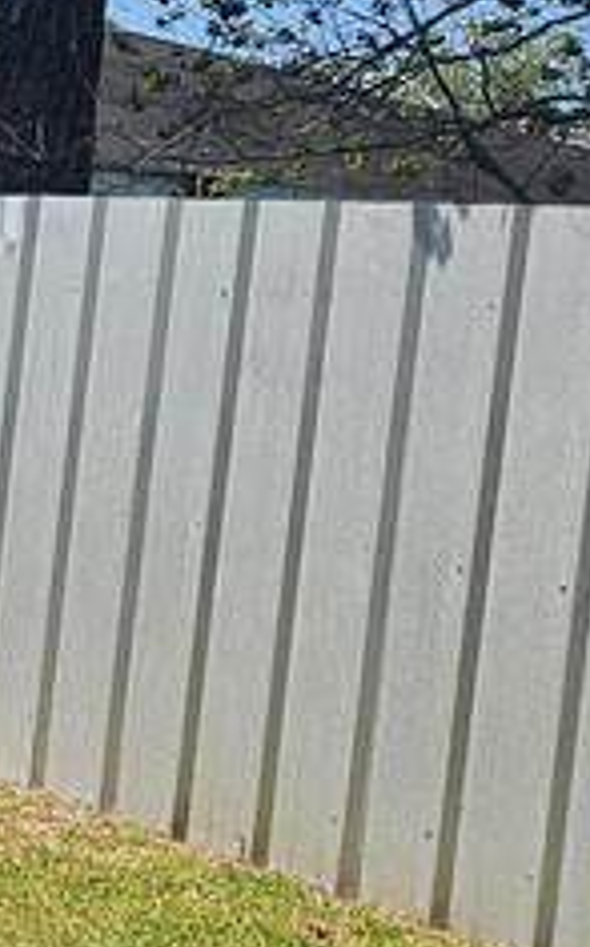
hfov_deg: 9.7
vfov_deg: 19.6
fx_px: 2734
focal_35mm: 106
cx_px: -1140
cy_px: 393
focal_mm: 5.4
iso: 25
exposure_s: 1/2510
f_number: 1.8
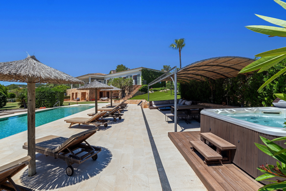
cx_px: 143
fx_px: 119
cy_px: 96
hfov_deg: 100.4
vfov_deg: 77.3
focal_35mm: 15
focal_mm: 10
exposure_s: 1/1100
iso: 160
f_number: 8
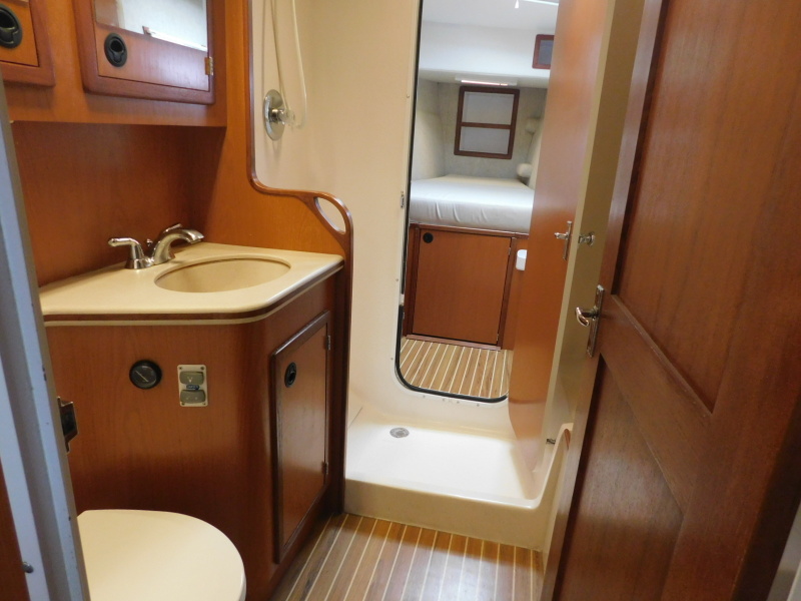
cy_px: 300
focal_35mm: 23
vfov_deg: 58.9
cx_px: 400
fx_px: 532
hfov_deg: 73.9
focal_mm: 4
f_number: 3
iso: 400
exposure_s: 1/30
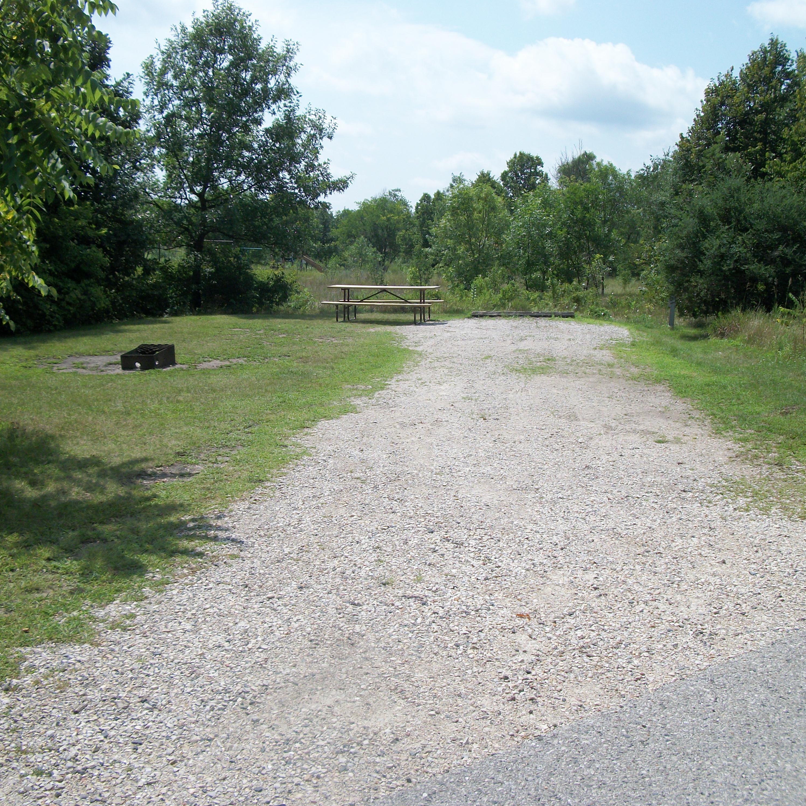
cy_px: 404
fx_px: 1001
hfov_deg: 43.8
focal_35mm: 38
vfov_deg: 43.9
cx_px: 427
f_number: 8.8
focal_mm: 5.7
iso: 80
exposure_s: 1/200
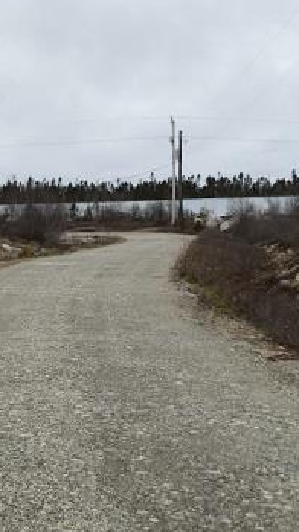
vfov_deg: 30.2
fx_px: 988
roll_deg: +1.2
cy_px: 264
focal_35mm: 70
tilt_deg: -1.8
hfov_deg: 17.0
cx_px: 34
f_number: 1.8
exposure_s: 1/367
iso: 20
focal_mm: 3.99
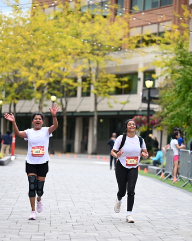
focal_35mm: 140
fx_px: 995
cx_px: 99
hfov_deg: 11.0
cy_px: 154
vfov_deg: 13.7
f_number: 2.8
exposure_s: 1/2500
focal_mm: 115
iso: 640
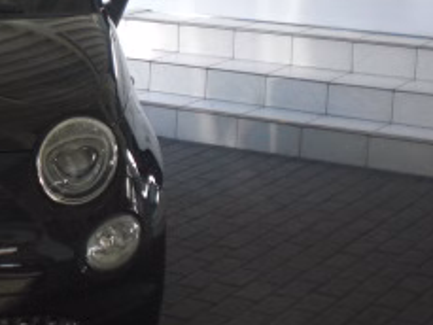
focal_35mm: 106
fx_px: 1327
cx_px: -93
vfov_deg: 14.0
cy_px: 119
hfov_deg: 17.6
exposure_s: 1/80
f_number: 3.1
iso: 100
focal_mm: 6.3
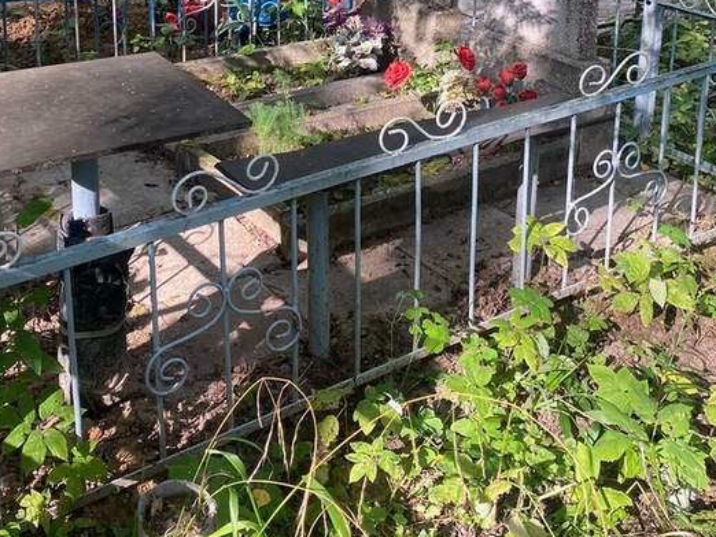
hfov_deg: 37.5
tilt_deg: -14.9
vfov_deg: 27.3
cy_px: 26
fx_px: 1055
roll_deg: -3.2
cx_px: 363
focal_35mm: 51
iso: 40
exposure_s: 1/122
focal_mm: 4.25
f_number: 1.8
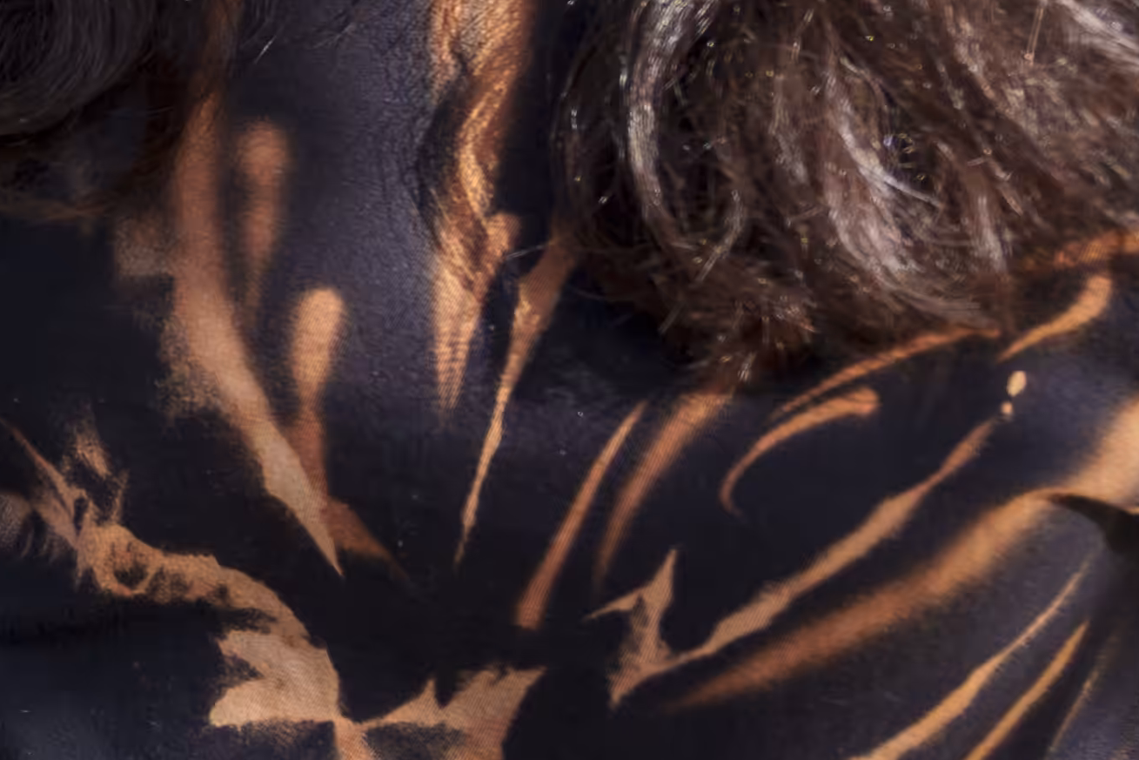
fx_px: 2879
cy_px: -145
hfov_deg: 18.9
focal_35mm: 91
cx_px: -690
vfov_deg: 14.6
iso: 50
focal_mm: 17
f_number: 2.8
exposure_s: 1/80
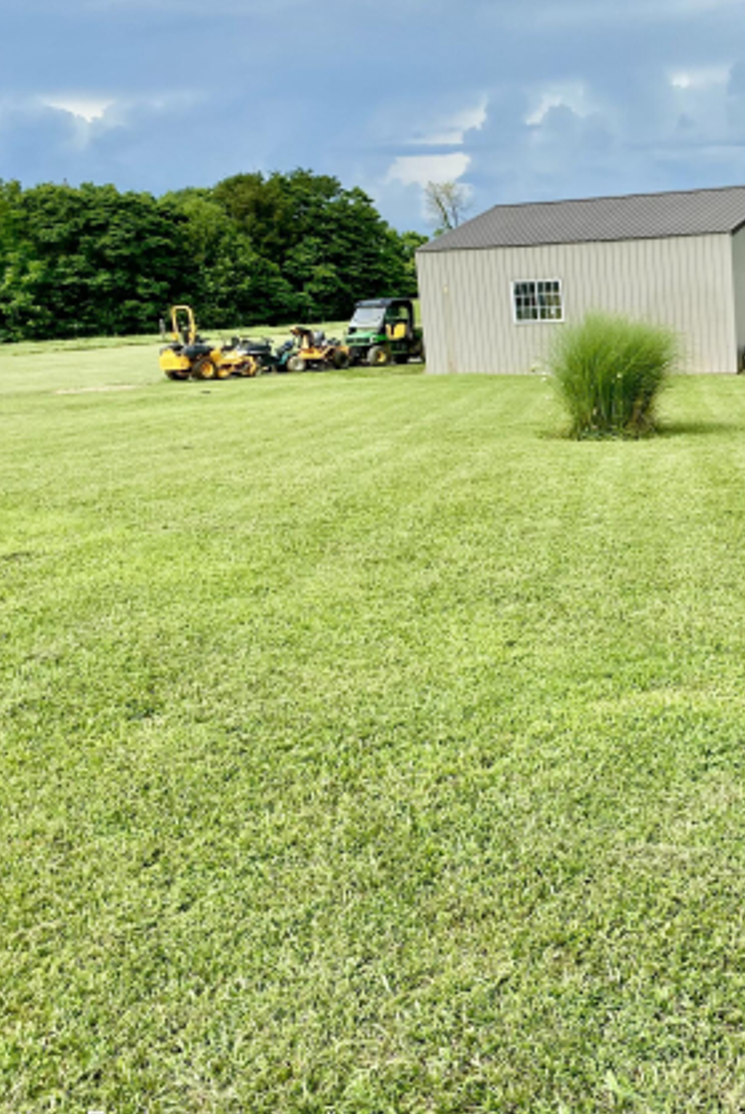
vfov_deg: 45.4
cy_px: 521
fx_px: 1332
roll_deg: +3.3
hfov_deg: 29.4
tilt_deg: -9.6
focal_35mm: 43
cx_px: 730
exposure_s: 1/1808
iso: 32
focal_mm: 4.25
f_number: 1.8
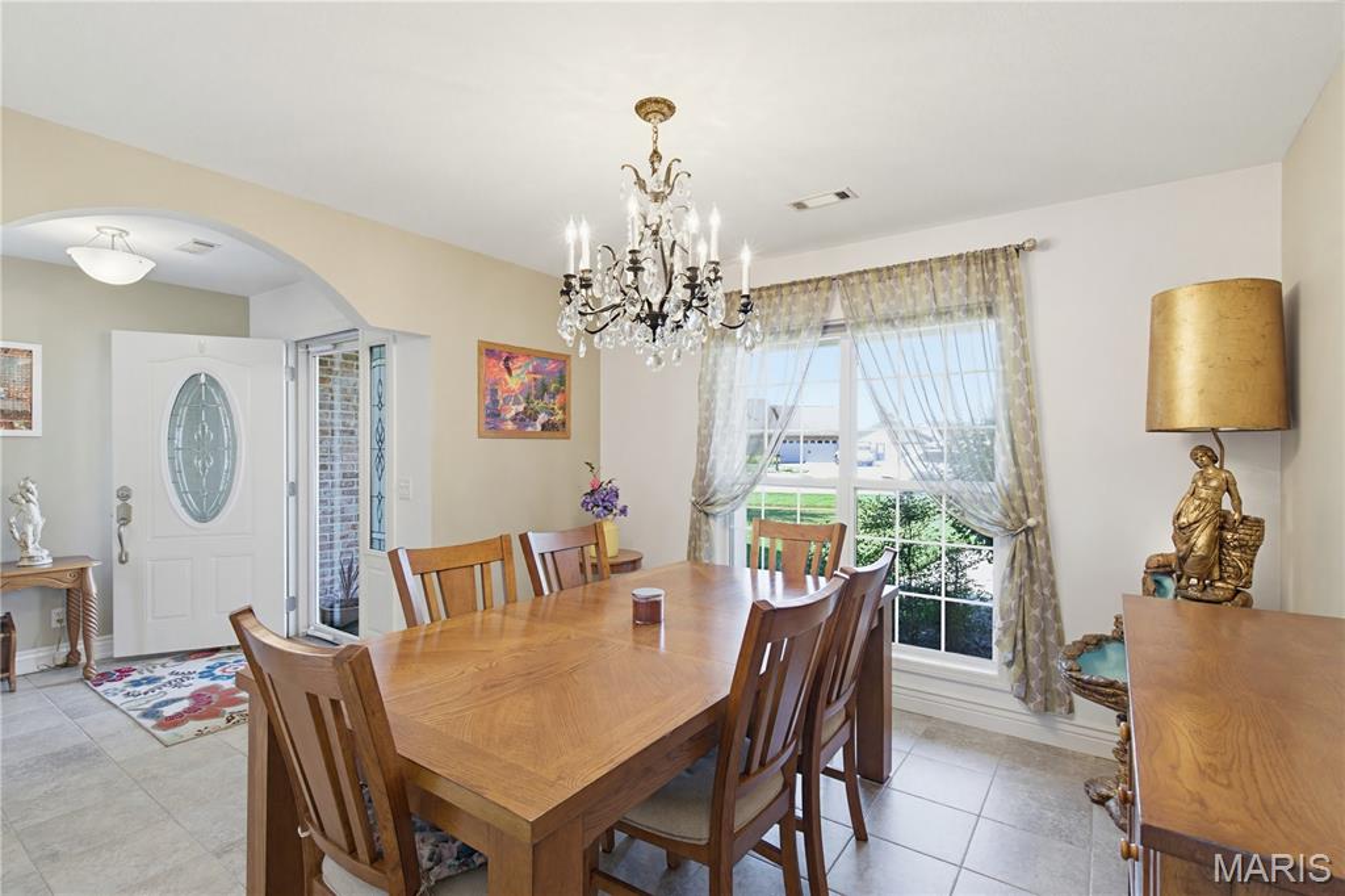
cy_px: 448
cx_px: 672
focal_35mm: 16
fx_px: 598
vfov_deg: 73.7
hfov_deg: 96.8
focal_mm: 16
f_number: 6.3
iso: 200
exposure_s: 1/3.33
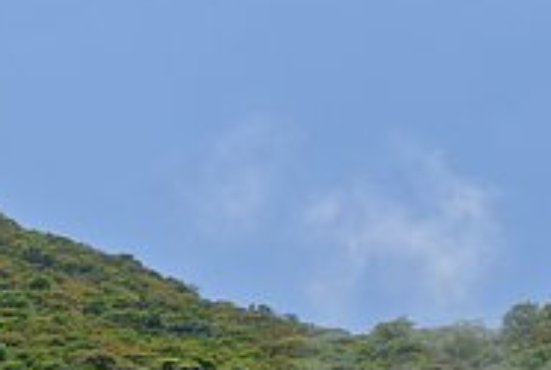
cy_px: 348
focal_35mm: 143
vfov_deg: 9.6
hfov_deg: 13.9
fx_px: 2194
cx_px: -86
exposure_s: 1/320
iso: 100
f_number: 8
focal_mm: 19.6
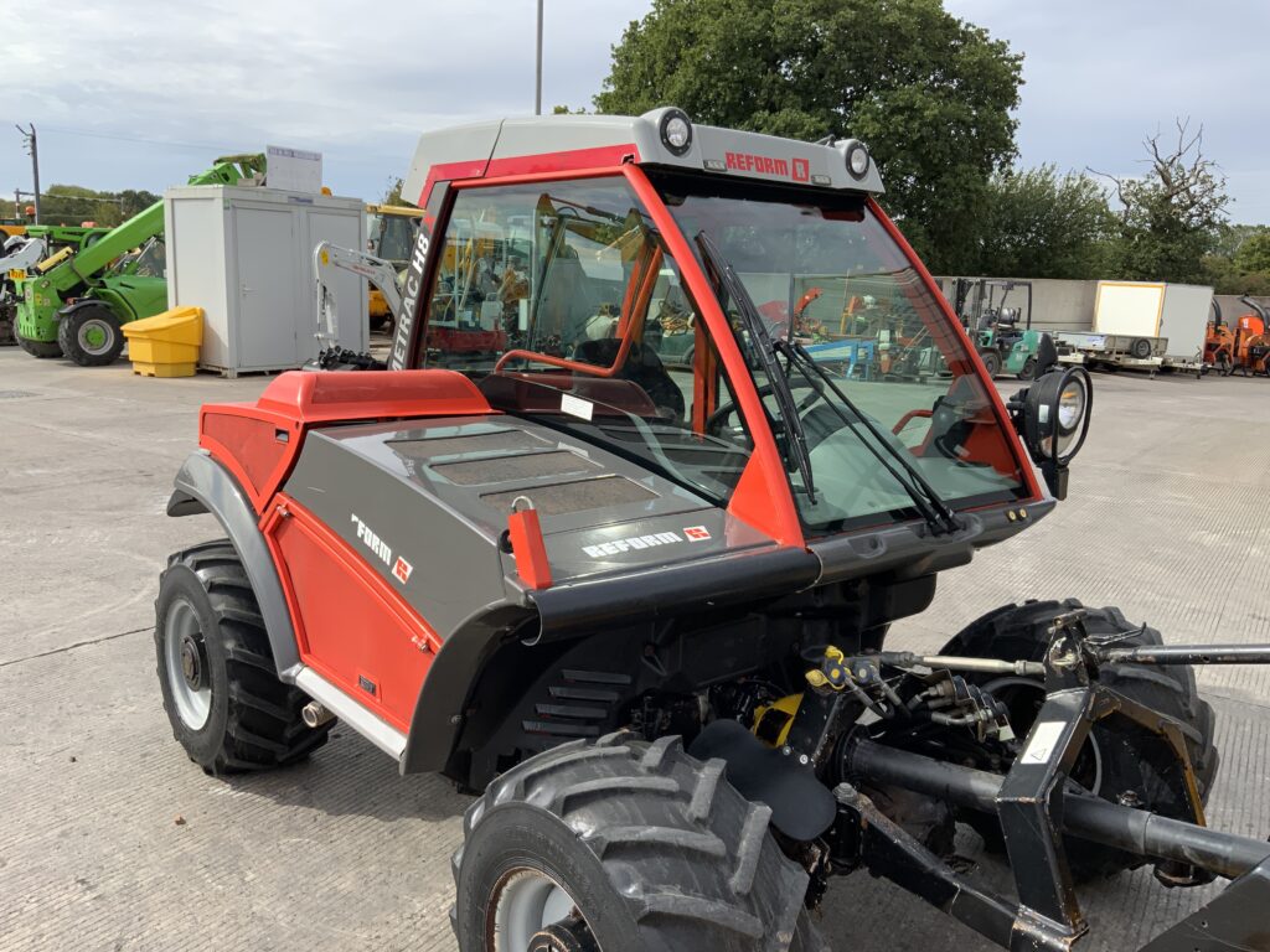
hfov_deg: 61.7
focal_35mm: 29
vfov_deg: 48.2
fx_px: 1064
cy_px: 476
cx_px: 635
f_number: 1.8
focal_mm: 3
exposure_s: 1/1168
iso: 16
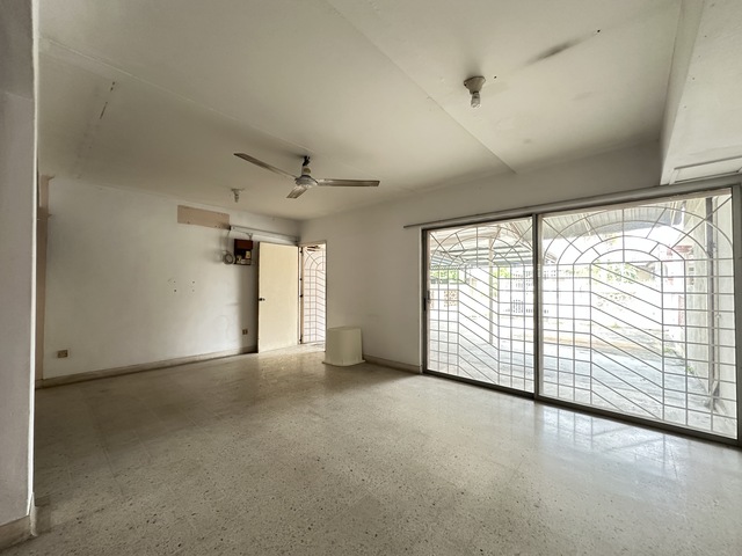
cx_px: 371
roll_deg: -0.4
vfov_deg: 85.7
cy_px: 278
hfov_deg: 102.1
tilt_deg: +1.8
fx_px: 300
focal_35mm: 14
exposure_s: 1/69
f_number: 2.2
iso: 320
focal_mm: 2.22
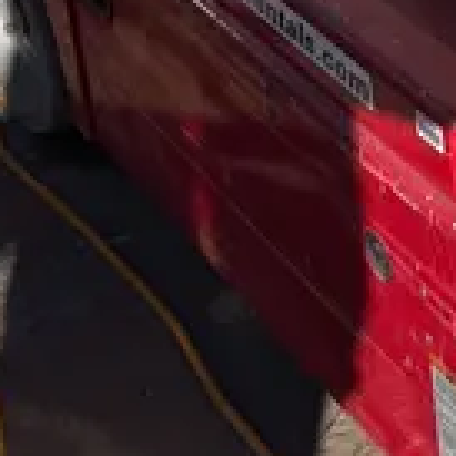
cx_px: 776
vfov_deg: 12.5
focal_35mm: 123
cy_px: -441
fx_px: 1833
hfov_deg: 13.0
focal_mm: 5.1
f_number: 1.6
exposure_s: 1/4651
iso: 50
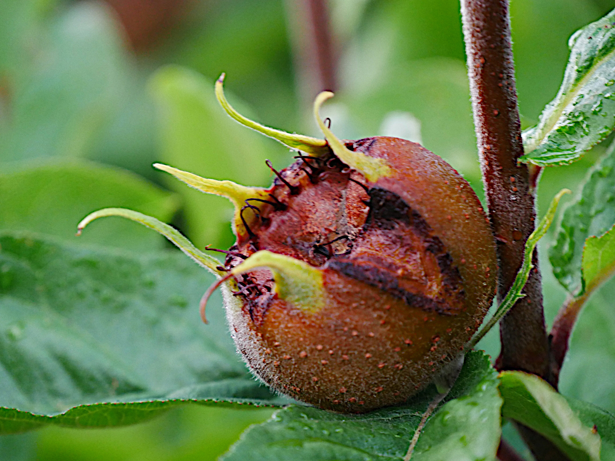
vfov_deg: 5.3
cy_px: 230
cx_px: 308
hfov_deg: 7.1
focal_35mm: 280
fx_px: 4977
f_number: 5.6
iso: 1600
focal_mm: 140
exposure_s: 1/40
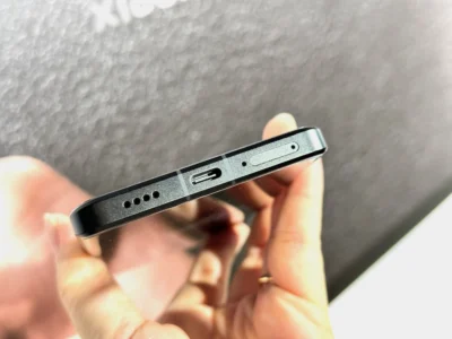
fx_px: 627
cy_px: 170
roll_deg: +14.2
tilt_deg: -22.8
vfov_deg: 30.3
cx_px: 226
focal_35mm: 48
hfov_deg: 39.7
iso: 250
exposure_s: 1/60
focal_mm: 6.86
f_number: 1.78
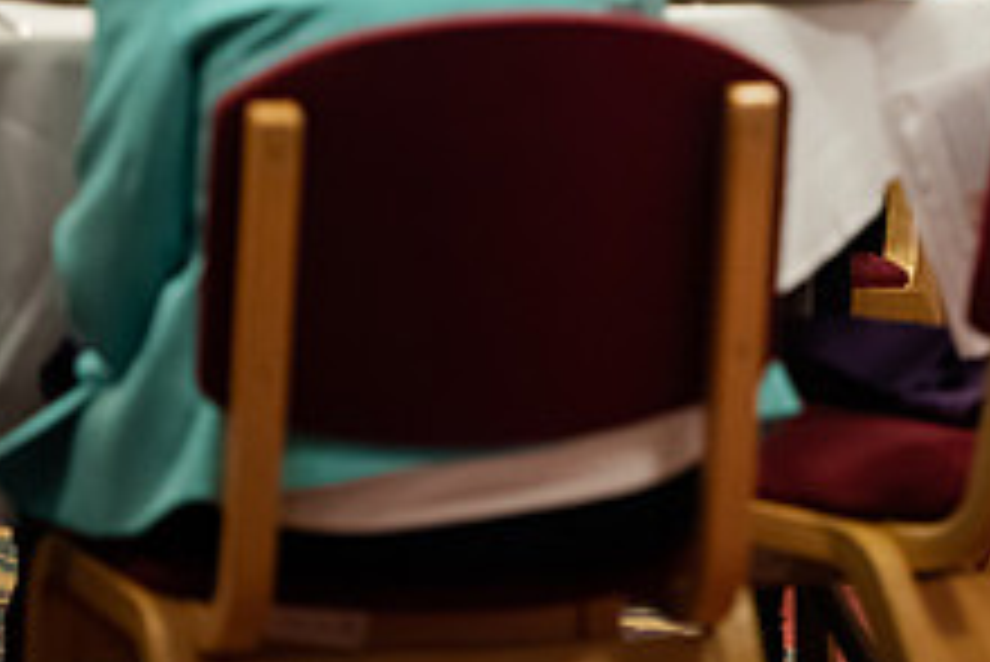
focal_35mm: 461
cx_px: 657
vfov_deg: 3.0
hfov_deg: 4.5
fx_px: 12685
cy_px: -200
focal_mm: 175
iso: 2500
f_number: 3.2
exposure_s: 1/200
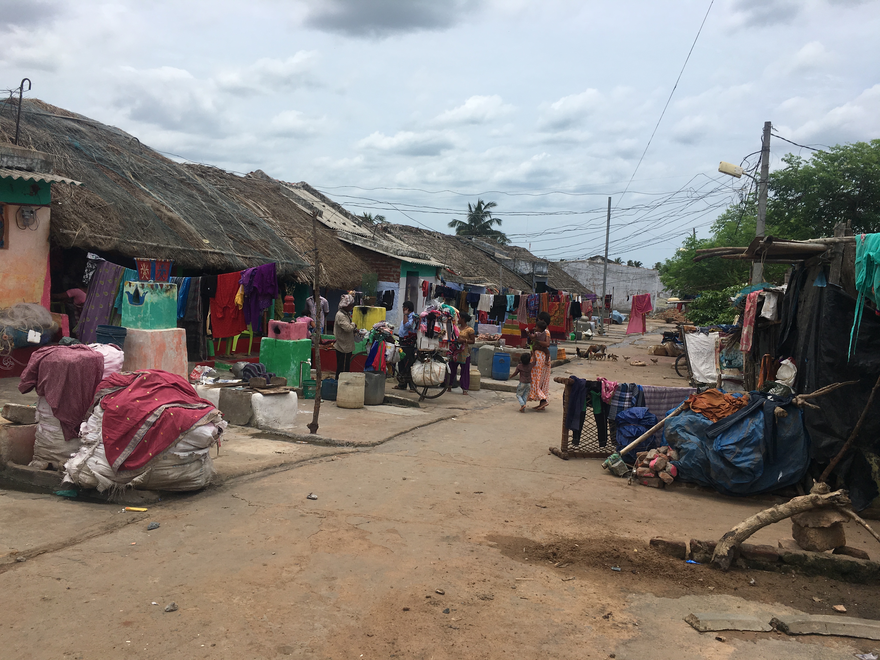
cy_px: 330
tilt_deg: -3.9
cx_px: 440
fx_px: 737
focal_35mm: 29
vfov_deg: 48.2
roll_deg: -2.1
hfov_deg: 61.7
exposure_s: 1/3077
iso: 25
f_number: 2.2
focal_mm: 4.15
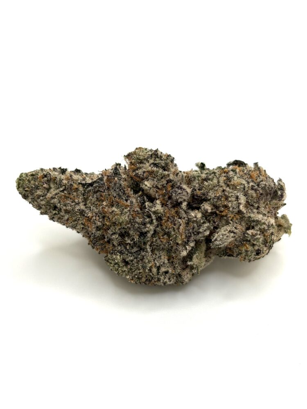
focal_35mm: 52
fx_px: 615
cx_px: 154
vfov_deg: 36.8
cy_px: 204
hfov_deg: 28.0
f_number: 1.6
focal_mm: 5.96
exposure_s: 1/478
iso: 40
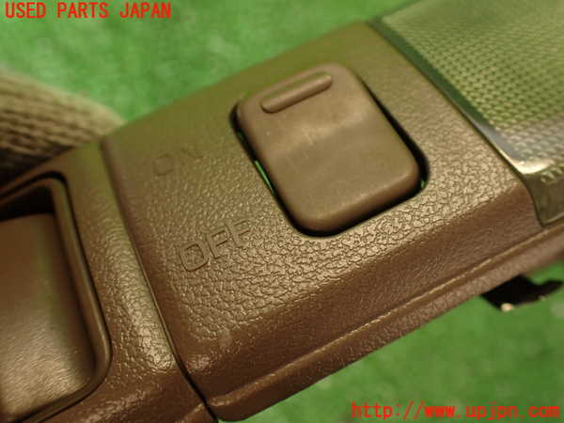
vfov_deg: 46.8
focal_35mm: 30
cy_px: 212
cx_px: 282
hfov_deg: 60.0
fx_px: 489
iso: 200
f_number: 2.3
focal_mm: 5.4
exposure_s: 1/50
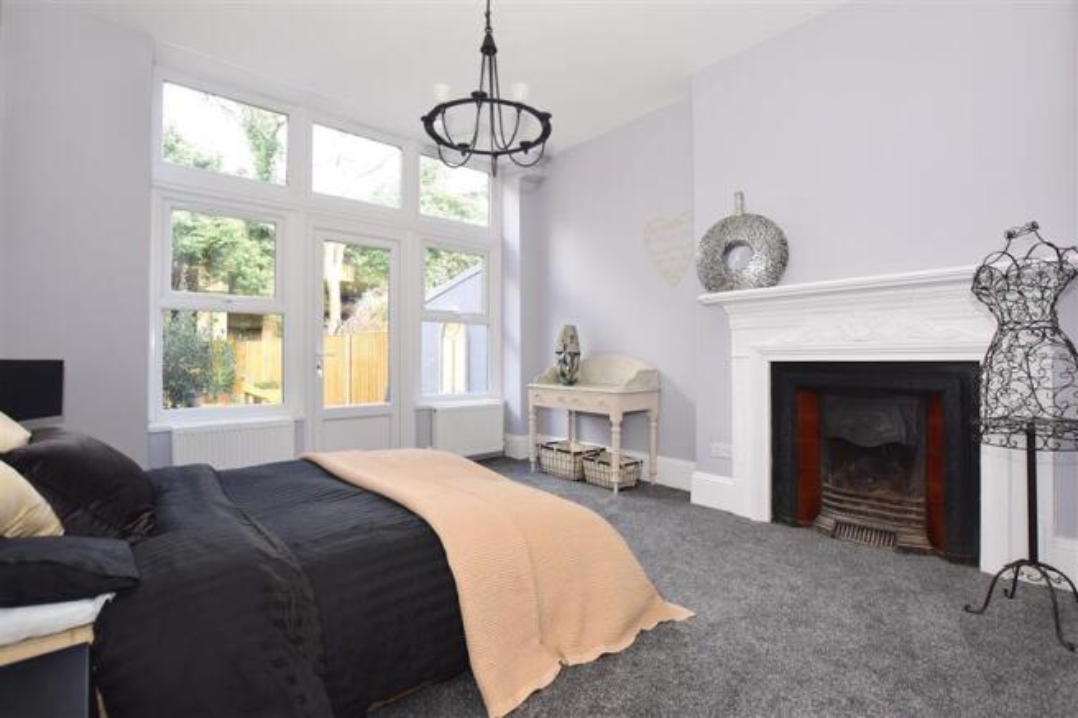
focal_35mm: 15
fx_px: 449
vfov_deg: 77.3
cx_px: 539
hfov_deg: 100.4
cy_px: 359
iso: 400
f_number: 5.6
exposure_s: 1/50
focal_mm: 10
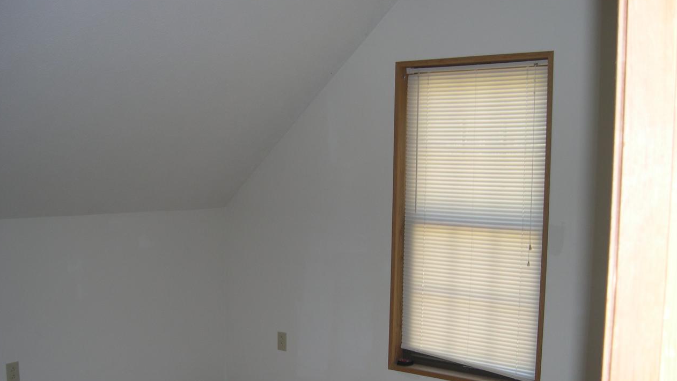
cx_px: 337
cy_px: 233
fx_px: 754
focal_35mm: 42
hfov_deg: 48.4
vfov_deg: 28.3
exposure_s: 1/60
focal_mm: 8
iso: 100
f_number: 2.8
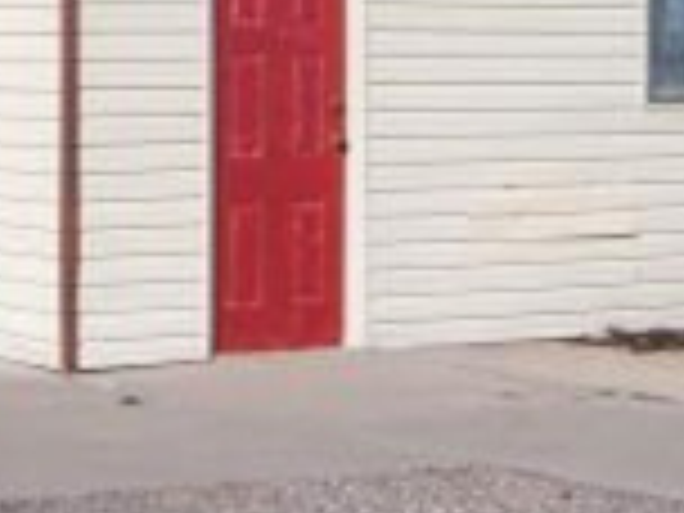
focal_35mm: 152
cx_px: -72
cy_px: -166
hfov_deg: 12.8
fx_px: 3003
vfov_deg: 9.6
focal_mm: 6
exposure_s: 1/1250
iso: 80
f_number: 4.8
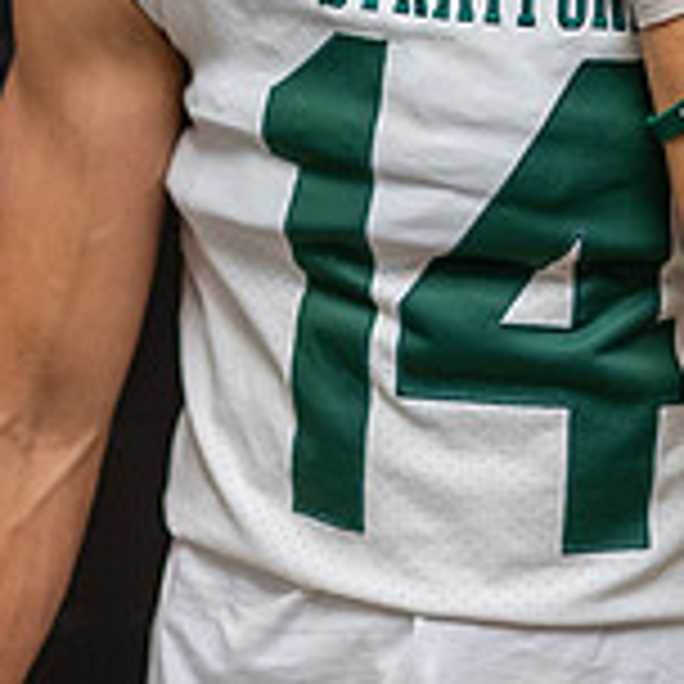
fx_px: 2817
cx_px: 407
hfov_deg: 13.8
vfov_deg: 13.5
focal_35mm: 126
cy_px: -135
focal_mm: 50
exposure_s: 1/160
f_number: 1.8
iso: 500
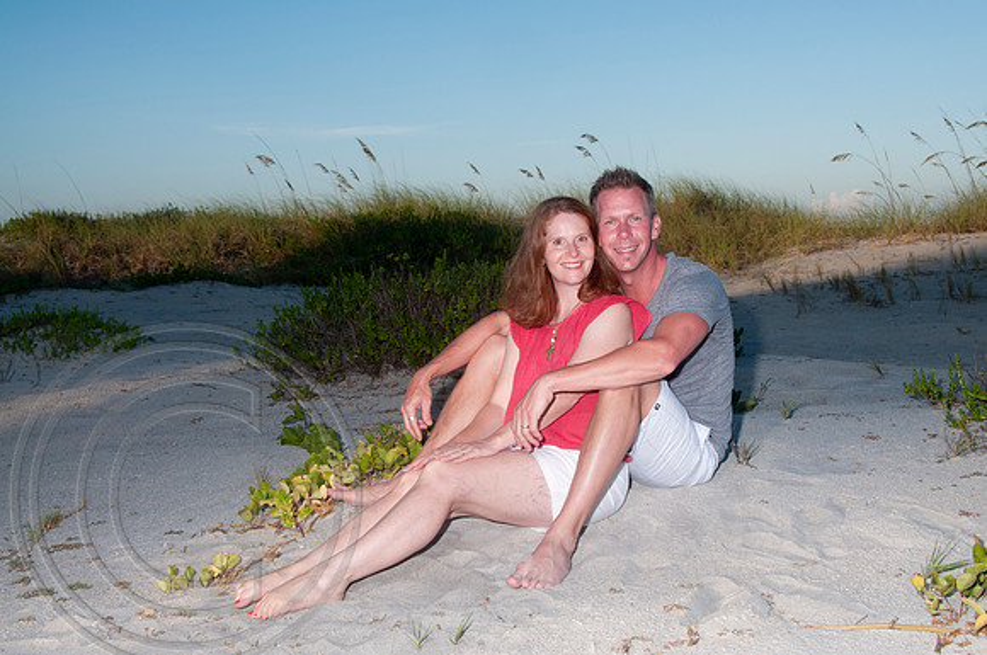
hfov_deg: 41.2
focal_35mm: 48
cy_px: 328
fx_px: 1314
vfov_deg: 28.0
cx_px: 494
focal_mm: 32
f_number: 10
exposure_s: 1/250
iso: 100
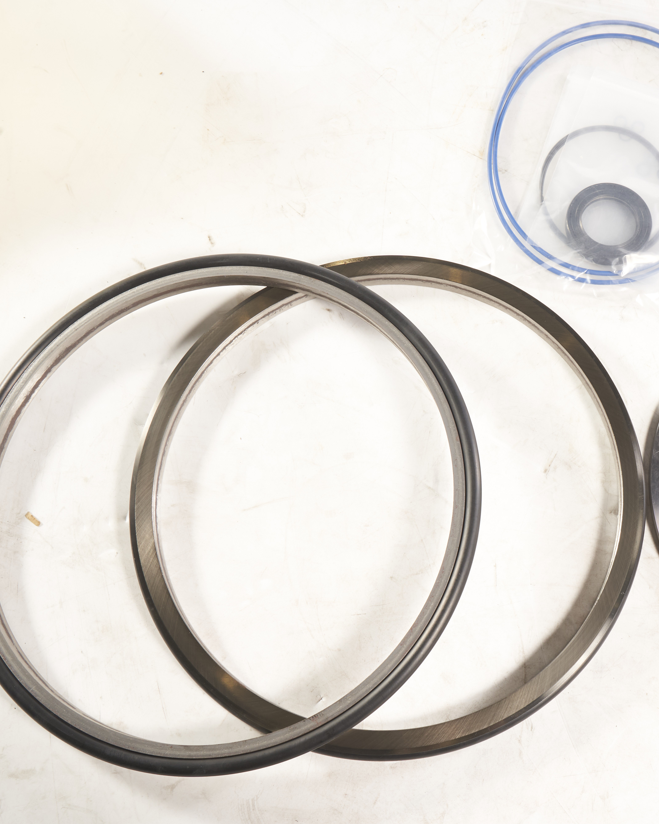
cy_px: 404
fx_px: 1121
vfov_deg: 40.3
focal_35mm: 46
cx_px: 520
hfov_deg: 31.9
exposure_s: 1/125
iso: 500
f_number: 14
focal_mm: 32
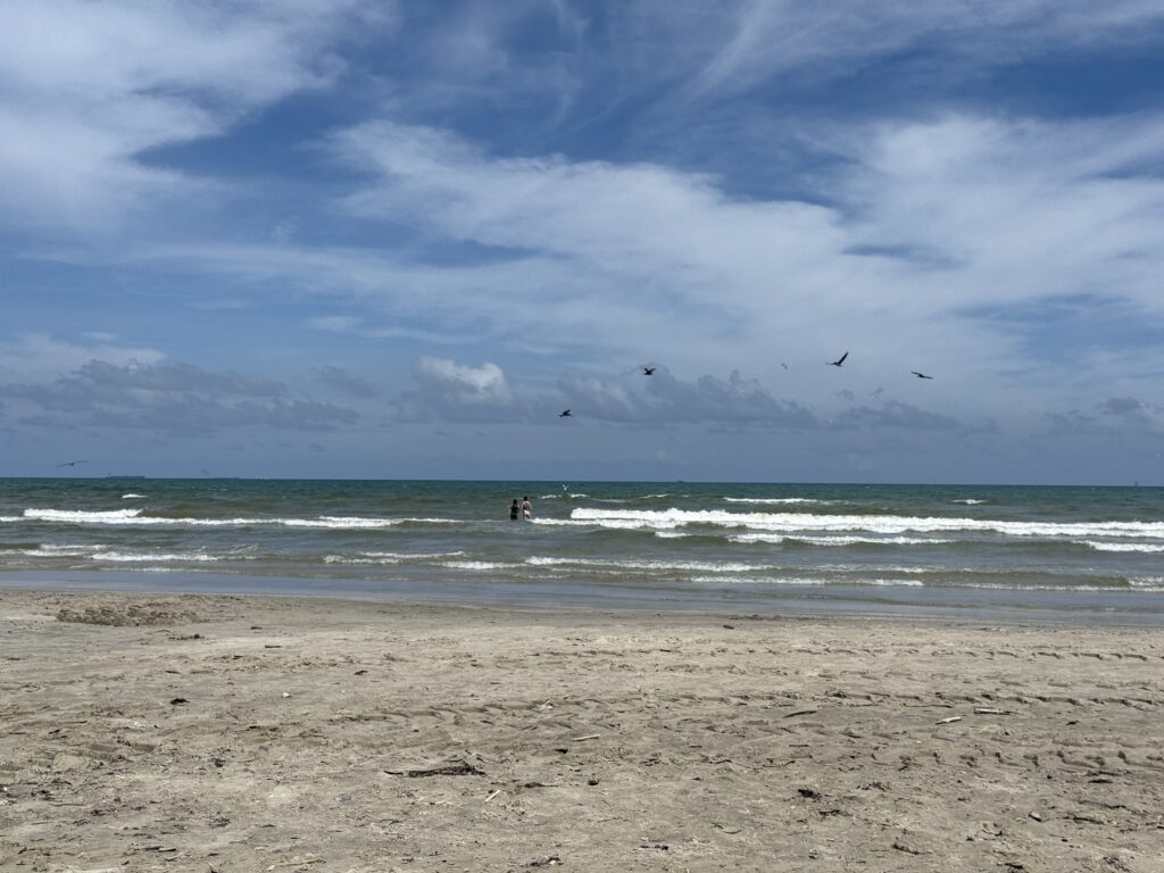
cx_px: 582
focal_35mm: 48
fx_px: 1614
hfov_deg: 39.7
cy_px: 436
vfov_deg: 30.3
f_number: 1.78
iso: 64
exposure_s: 1/11364
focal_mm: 6.76
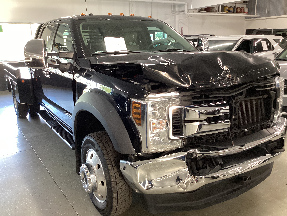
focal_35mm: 31
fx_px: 257
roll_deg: +0.7
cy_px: 108
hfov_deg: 58.4
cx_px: 144
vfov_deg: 45.4
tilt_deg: -14.6
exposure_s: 1/60
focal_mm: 3.3
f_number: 2.4
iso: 250
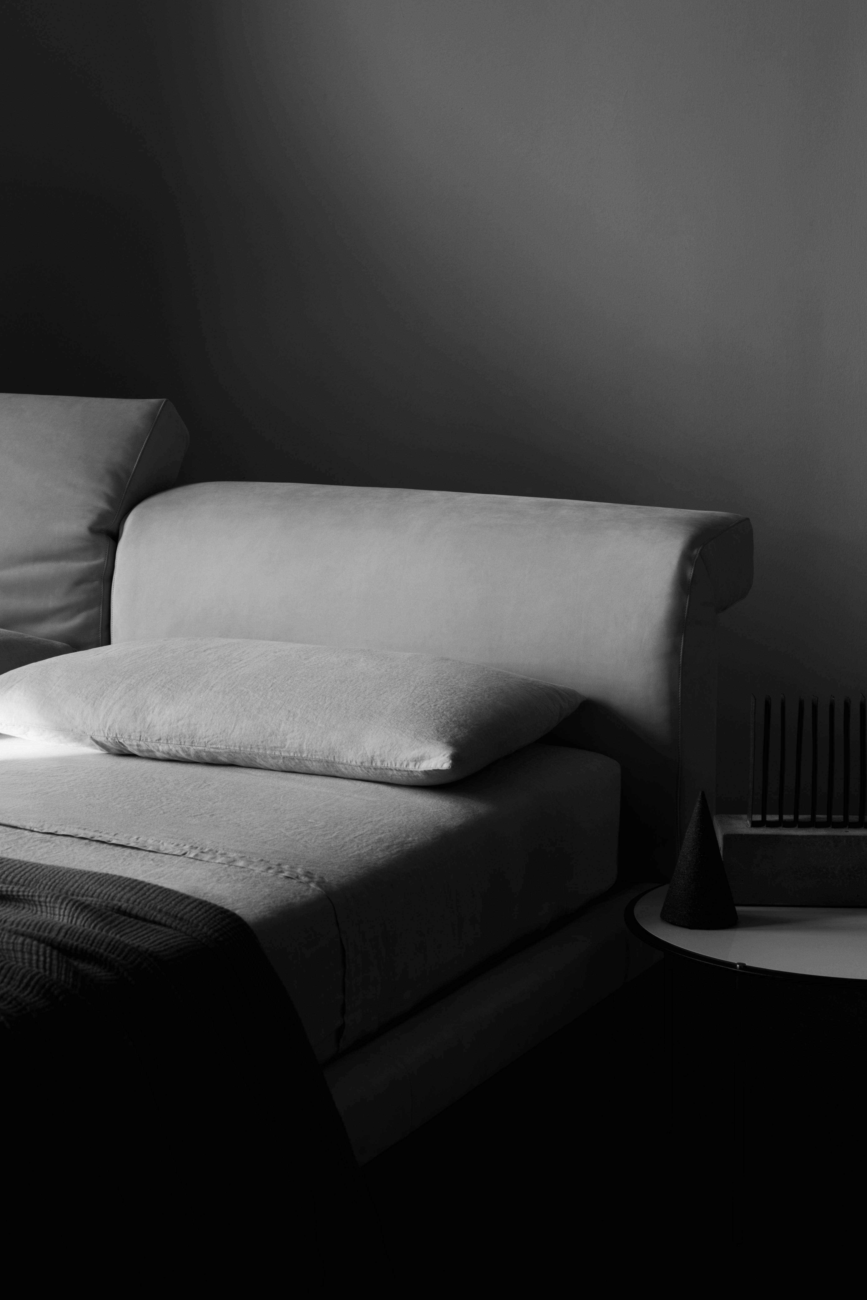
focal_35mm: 67
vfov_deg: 30.0
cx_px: 294
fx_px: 2420
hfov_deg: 20.2
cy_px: 523
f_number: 9.5
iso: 100
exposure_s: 1/10
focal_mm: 50
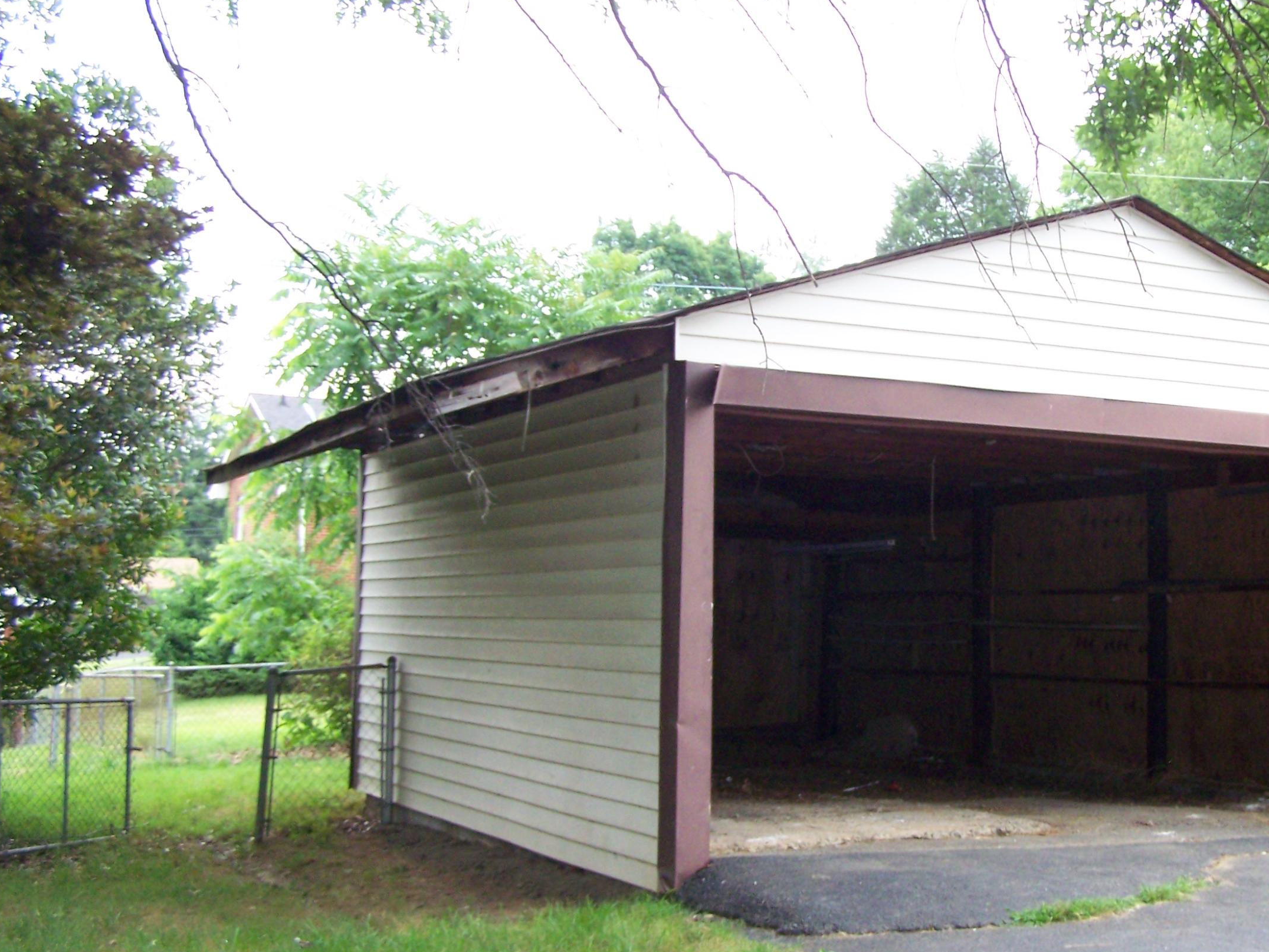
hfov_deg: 35.7
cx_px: 877
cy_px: 477
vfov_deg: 27.5
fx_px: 1943
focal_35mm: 53
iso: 160
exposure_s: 1/160
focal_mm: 6.3
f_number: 2.8
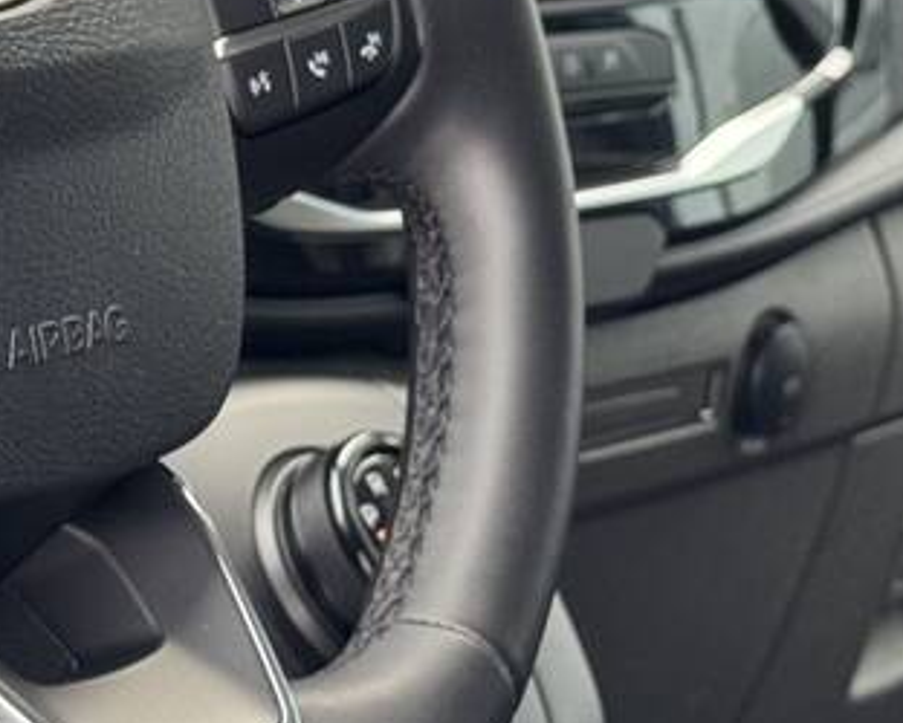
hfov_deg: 10.5
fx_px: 4814
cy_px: 52
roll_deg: -9.6
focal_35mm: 180
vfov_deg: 8.6
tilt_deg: -12.8
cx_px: -278
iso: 100
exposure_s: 1/85
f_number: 1.78
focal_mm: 6.76
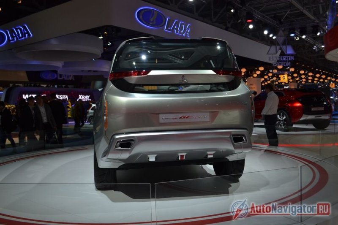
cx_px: 169
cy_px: 112
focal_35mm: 33
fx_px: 310
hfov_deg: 57.2
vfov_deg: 40.0
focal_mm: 22
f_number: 5.6
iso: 250
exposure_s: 1/125
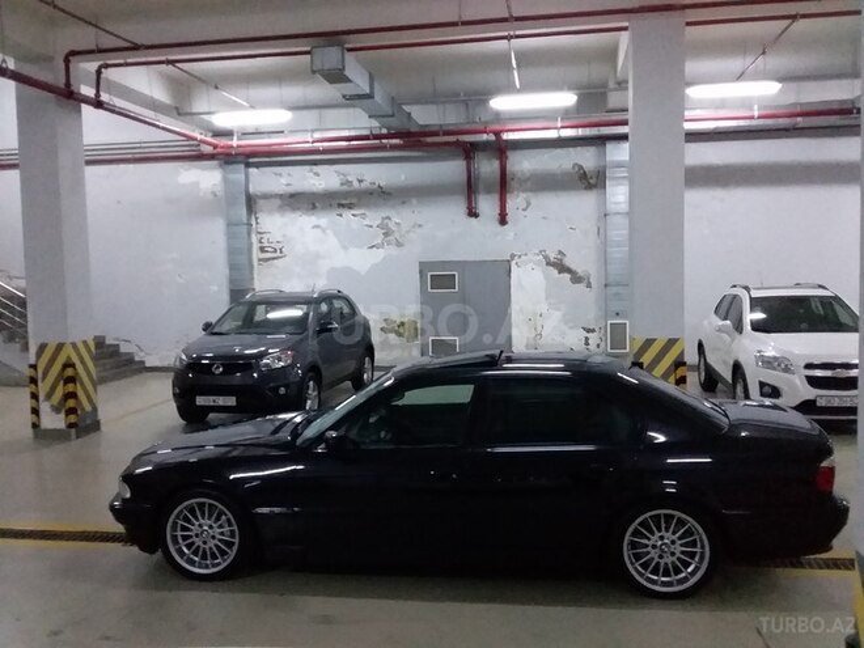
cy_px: 324
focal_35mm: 31
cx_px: 432
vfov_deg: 45.4
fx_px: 774
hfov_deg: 58.4
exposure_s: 1/20
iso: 320
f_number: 2.2
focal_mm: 3.3
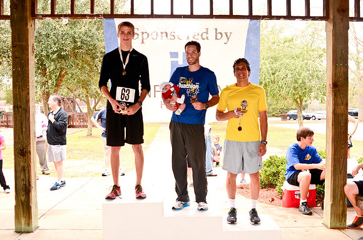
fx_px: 362
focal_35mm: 36
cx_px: 182
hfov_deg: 53.2
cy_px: 120
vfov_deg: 36.7
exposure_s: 1/125
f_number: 4.5
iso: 640
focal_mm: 24
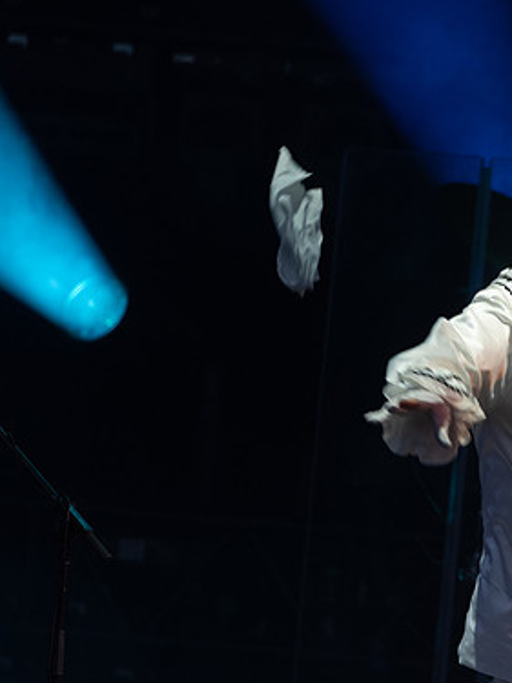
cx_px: 574
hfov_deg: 1.3
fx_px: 22002
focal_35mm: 1115
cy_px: 249
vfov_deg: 1.8
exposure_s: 1/320
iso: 640
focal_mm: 600
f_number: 6.3
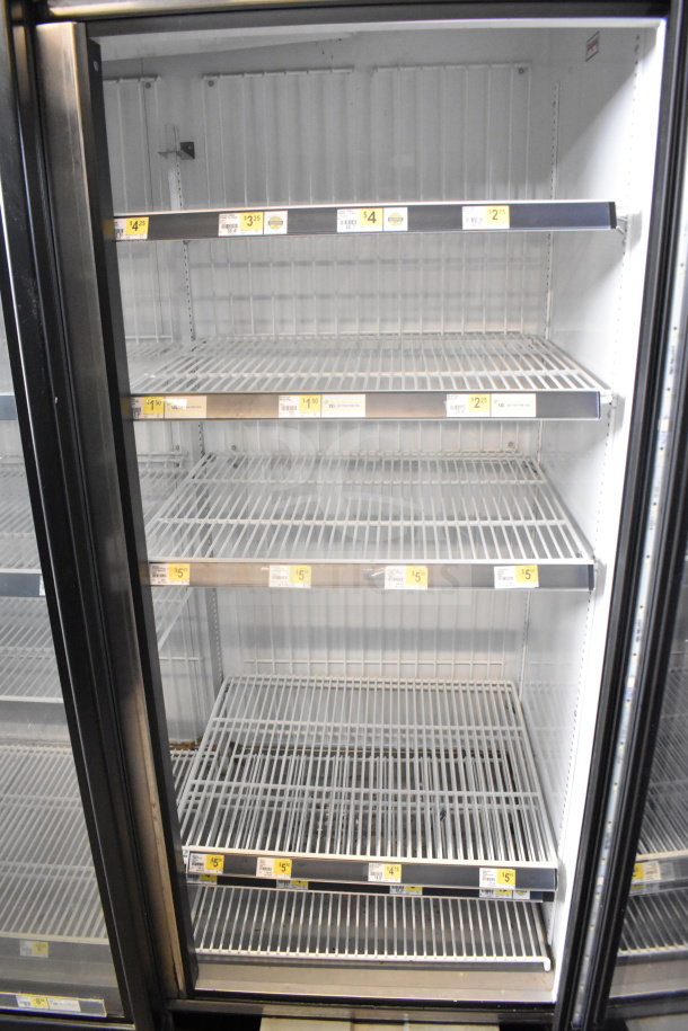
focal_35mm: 27
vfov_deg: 67.4
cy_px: 516
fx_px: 774
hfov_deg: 47.9
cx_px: 344
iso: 6400
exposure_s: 1/125
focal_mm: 18
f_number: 5.6
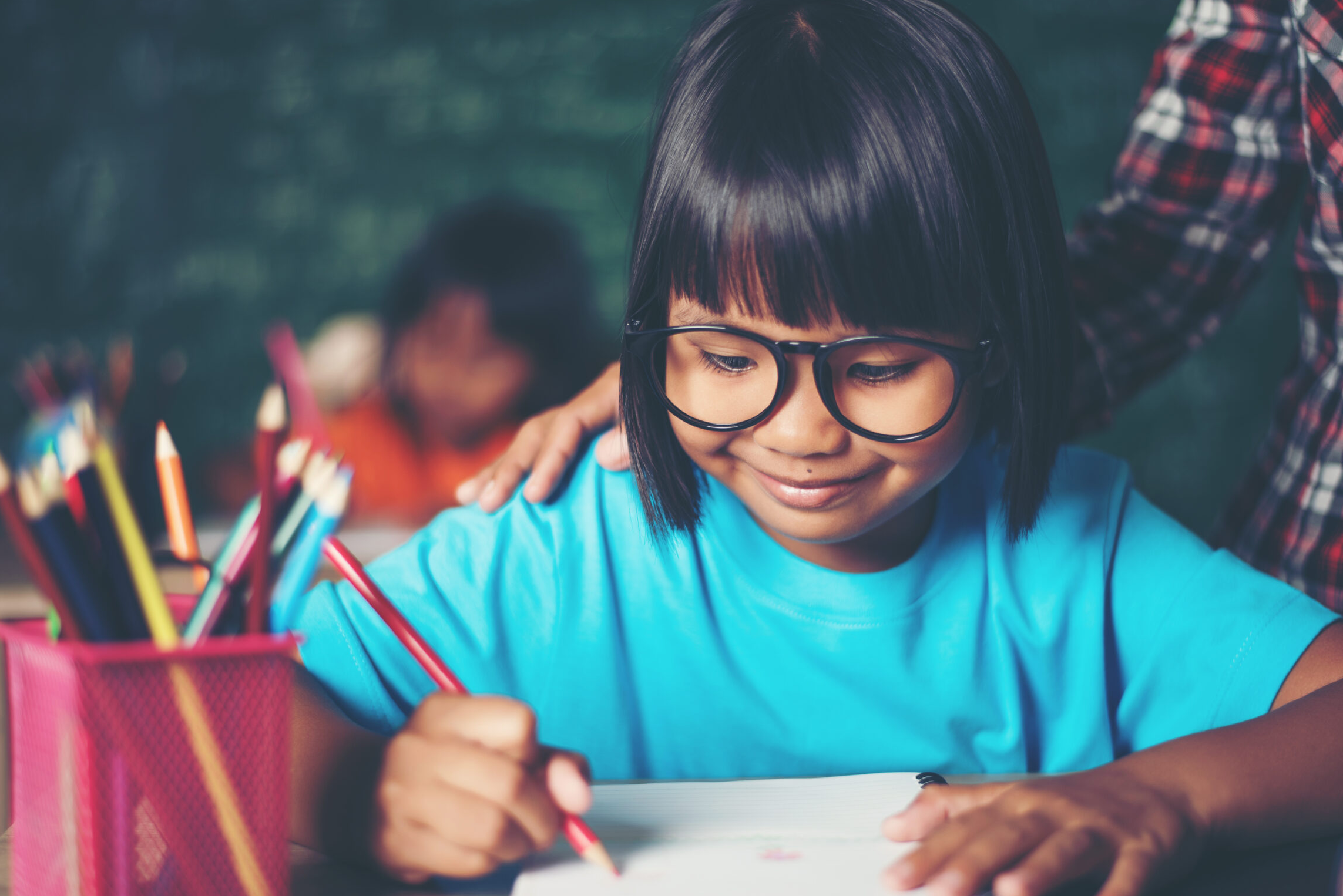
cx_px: 647
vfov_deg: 24.2
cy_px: 498
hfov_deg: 35.6
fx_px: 2090
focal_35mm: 56
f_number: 1.8
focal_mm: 50
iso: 100
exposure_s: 1/200
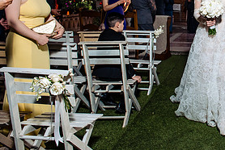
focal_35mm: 50
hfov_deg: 35.5
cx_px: 229
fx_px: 313
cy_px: 12
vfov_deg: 26.1
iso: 1600
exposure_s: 1/160
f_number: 5.6
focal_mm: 24
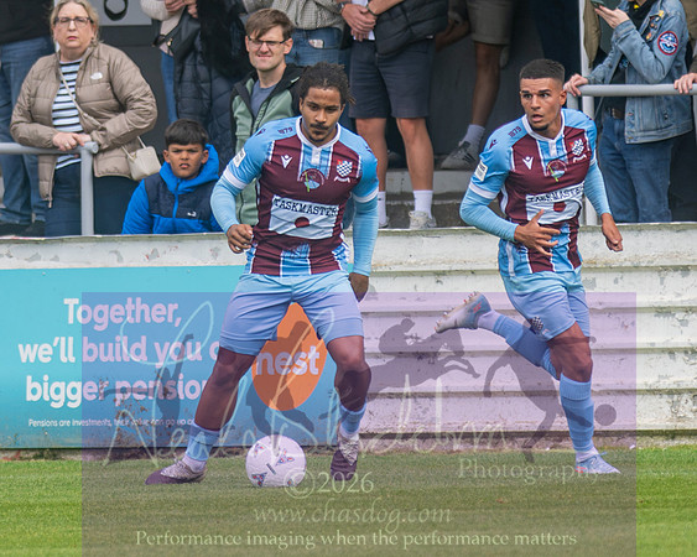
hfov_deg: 2.3
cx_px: 22
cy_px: 291
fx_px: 17455
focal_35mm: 846
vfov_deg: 1.8
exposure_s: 1/1250
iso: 220
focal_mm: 170
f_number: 2.8
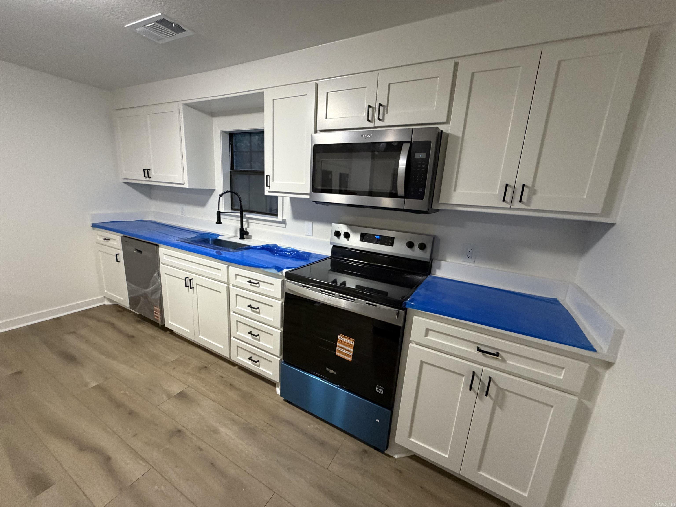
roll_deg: -3.8
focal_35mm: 14
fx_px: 273
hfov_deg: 102.1
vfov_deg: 85.7
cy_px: 254
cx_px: 338
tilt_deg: -13.4
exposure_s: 1/60
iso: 500
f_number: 2.2
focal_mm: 2.22
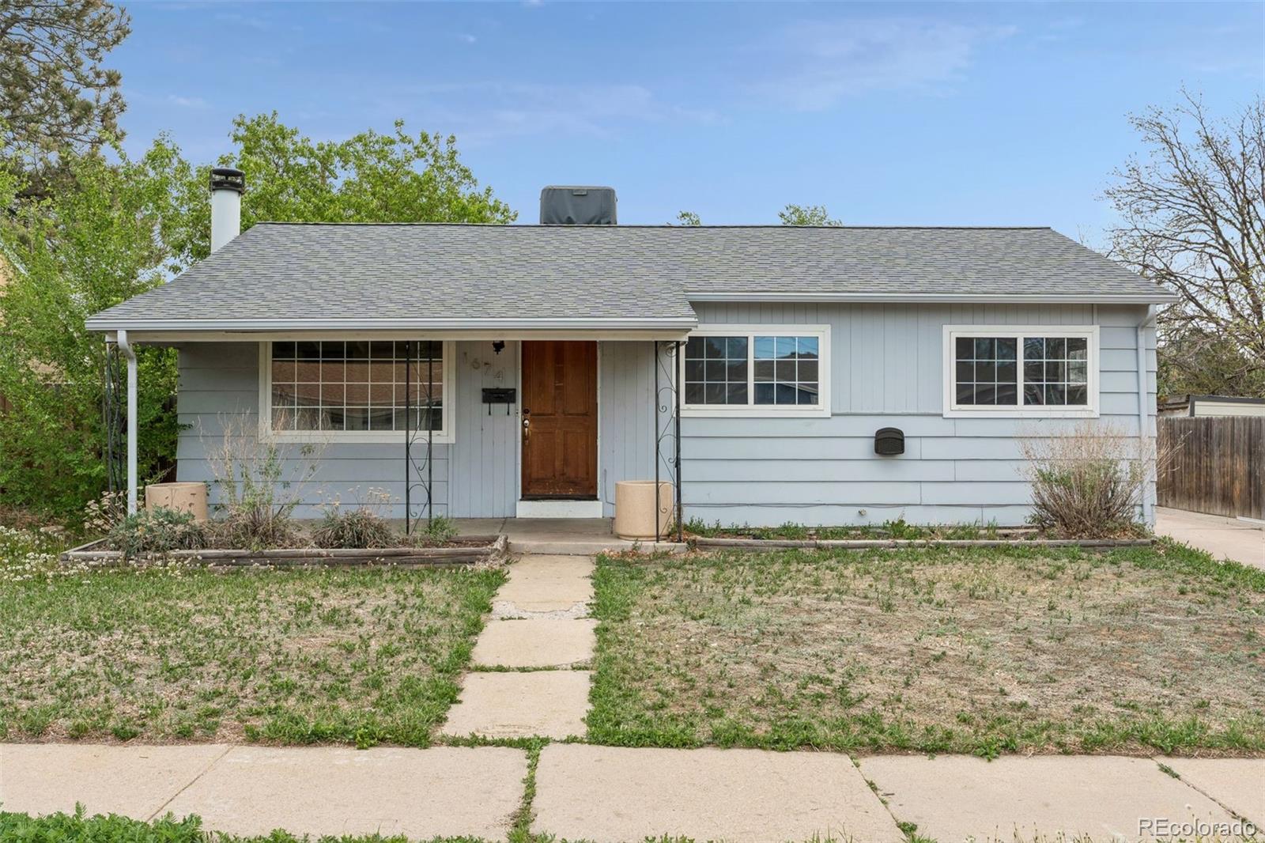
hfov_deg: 53.1
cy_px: 422
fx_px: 1265
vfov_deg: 36.9
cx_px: 632
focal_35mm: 36
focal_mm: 36
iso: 400
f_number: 9
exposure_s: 1/500
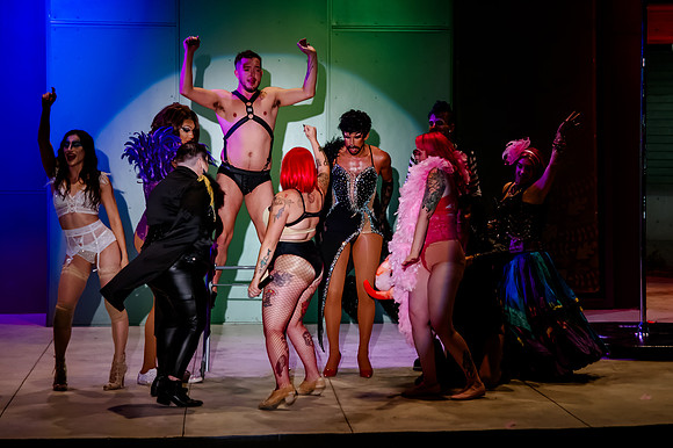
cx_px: 375
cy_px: 160
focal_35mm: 105
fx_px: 1957
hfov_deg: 19.5
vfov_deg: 13.0
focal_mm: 78
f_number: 4
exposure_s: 1/200
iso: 4000
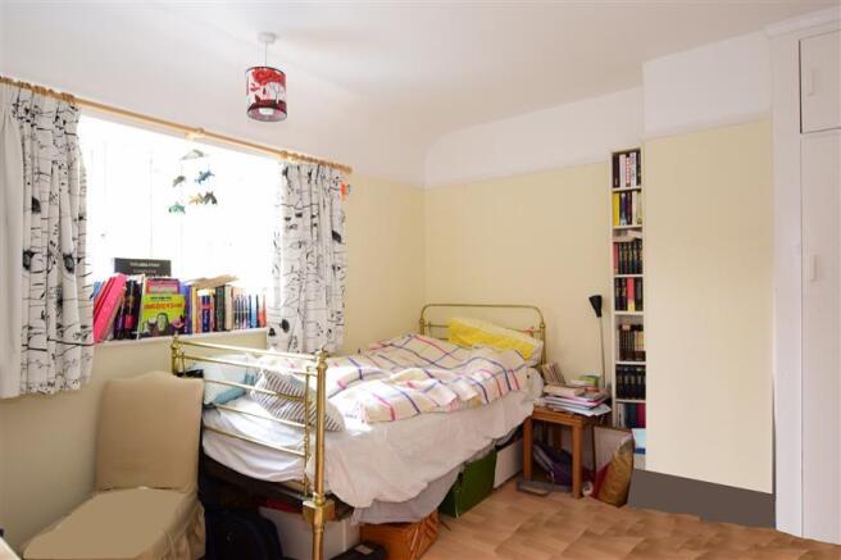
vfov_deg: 59.5
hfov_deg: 81.2
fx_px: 490
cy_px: 280
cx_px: 420
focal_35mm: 21
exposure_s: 1/3
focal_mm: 14
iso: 400
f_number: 7.1
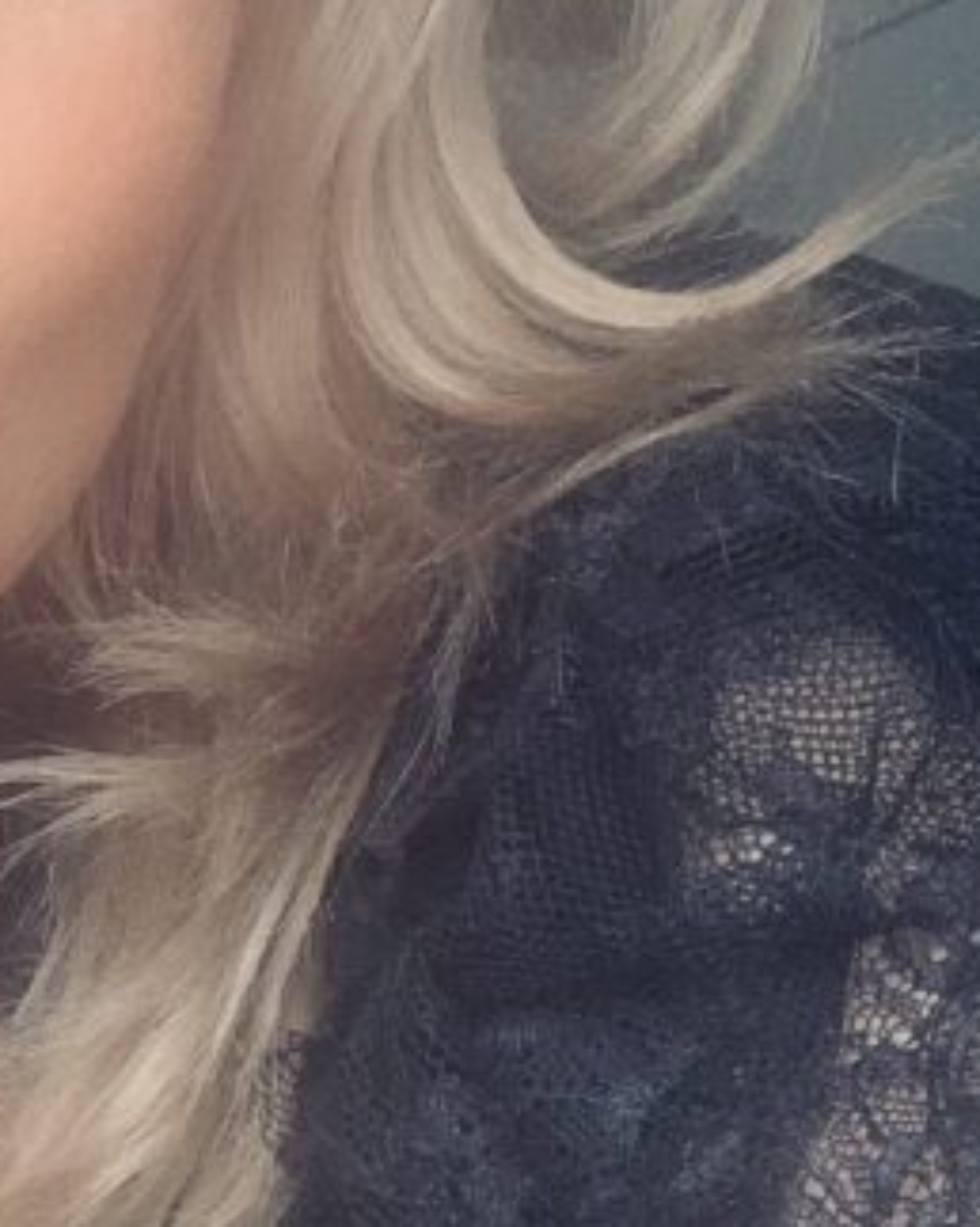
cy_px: 684
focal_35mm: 99
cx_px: -239
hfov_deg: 14.9
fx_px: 3593
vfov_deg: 19.4
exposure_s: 1/121
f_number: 2.2
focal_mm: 2.87
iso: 64
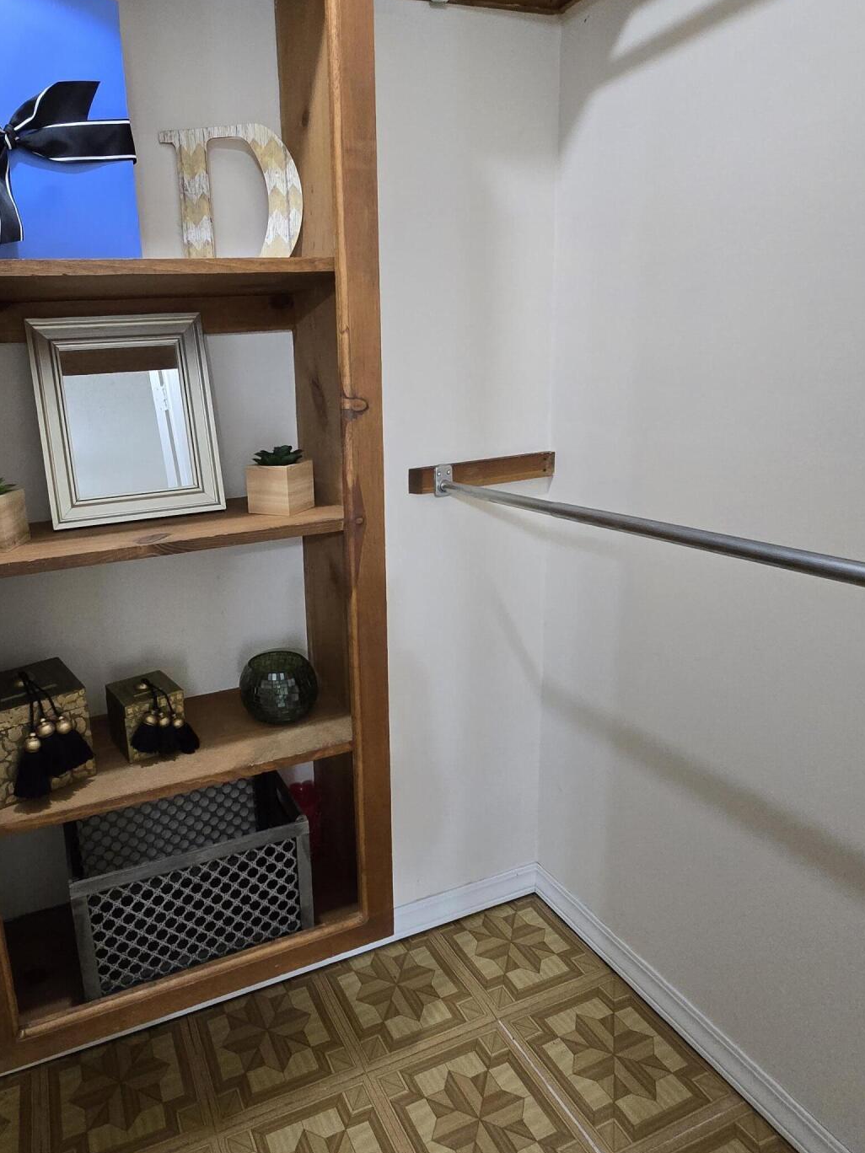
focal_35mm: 19
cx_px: 266
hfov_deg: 66.2
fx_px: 633
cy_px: 539
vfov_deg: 84.6
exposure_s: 1/60
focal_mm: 2.2
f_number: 2.2
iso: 640
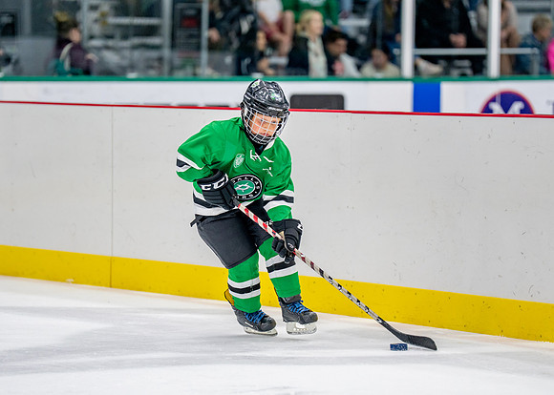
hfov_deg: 8.9
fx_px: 3572
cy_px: 214
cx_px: 270
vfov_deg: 6.3
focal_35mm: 227
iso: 1000
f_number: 2.8
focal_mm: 173
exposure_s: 1/1250
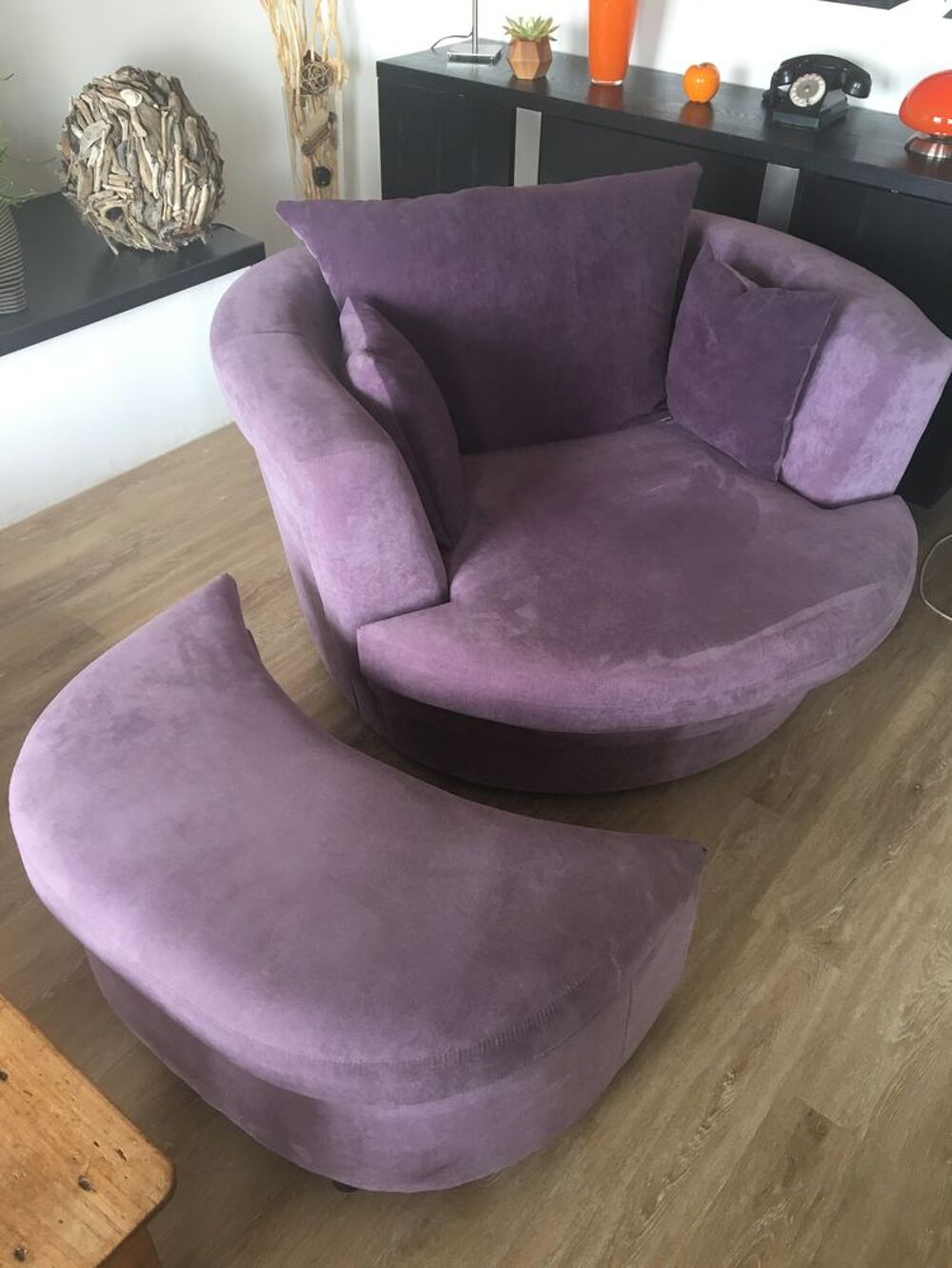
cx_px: 476
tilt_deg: -39.1
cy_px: 634
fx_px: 1063
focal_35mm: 29
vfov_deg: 61.7
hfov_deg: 48.2
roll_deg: -2.2
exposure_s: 1/33
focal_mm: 4.15
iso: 50
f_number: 2.2
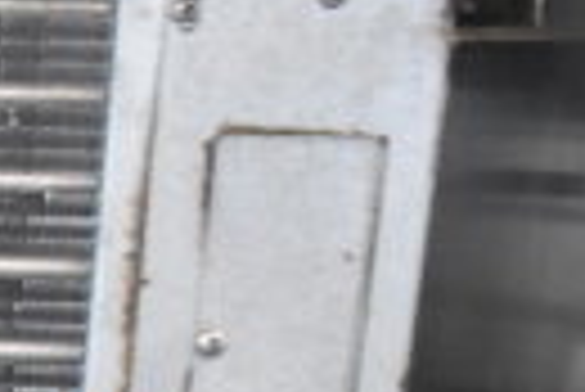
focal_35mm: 127
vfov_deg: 10.2
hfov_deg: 13.3
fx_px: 2066
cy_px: 692
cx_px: -666
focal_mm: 18
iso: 3600
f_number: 3.5
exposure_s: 1/30
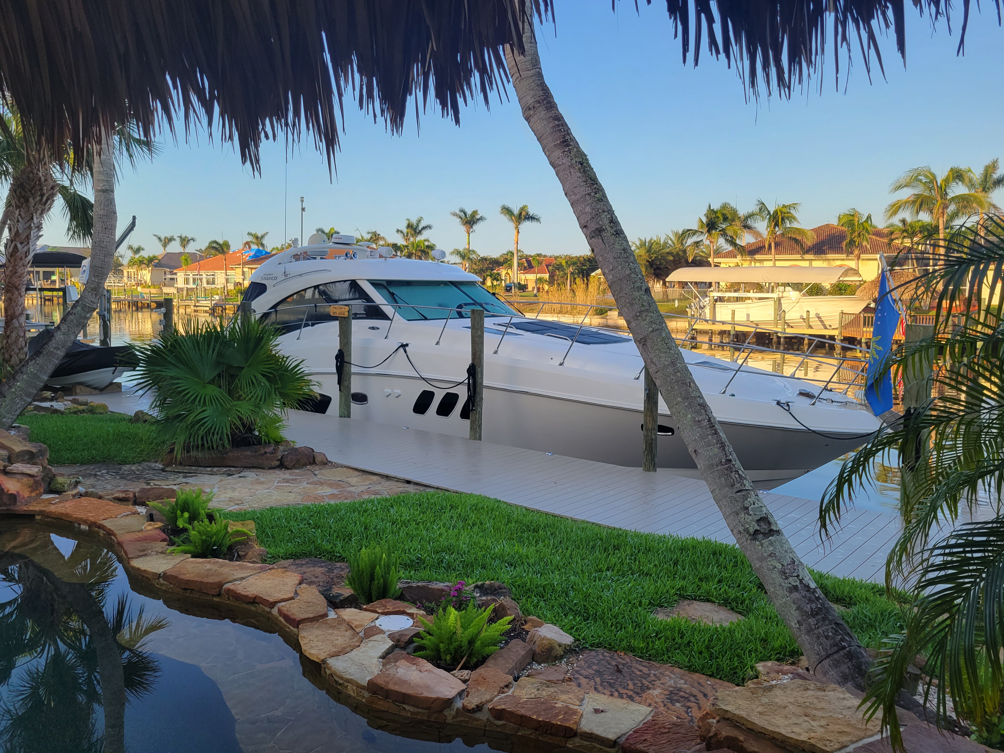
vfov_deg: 49.7
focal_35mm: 28
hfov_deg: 63.4
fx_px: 812
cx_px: 486
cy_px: 349
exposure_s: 1/643
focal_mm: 5.4
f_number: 1.8
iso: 40
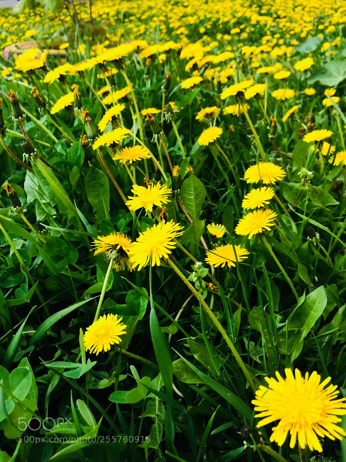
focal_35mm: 29
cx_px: 173
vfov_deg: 61.7
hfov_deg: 48.2
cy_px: 231
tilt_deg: -30.2
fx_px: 386
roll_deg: +2.3
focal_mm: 4.15
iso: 32
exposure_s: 1/326
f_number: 2.2
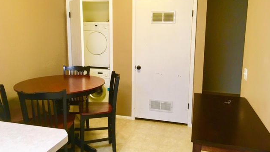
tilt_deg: -8.6
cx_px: 134
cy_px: 64
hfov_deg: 61.0
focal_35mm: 32
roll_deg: +0.9
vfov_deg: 36.6
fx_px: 229
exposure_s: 1/24
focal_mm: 4.15
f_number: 2.2
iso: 200
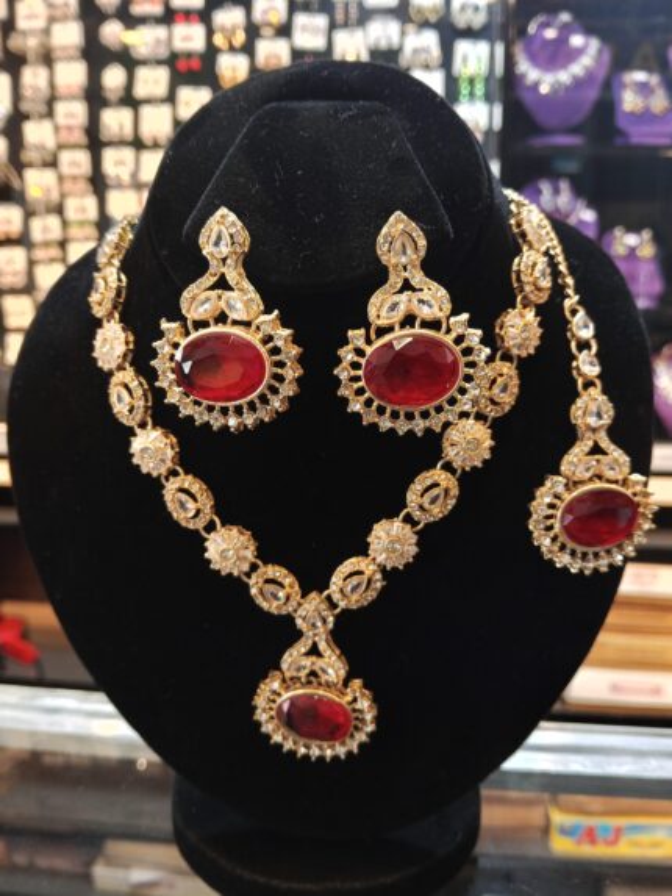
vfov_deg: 65.3
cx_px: 336
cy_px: 448
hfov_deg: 51.4
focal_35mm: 27
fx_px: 699
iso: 500
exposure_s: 1/50
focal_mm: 3.98
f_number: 1.8
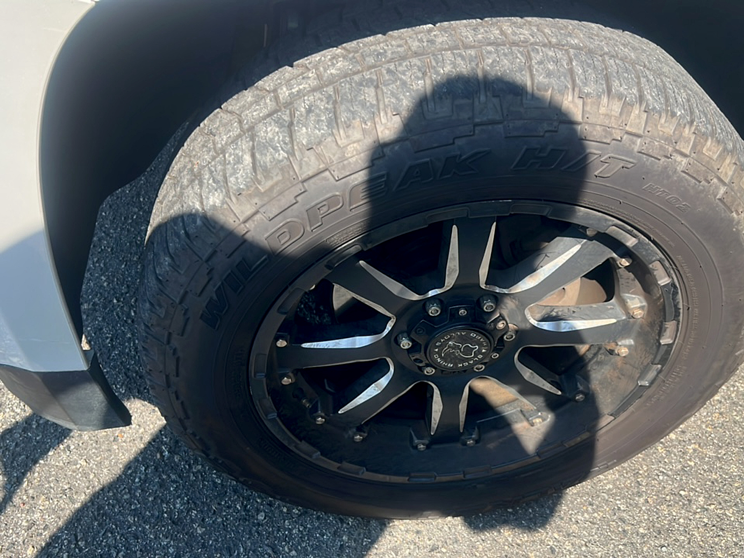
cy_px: 279
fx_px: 580
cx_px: 372
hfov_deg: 65.3
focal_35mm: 27
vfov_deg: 51.4
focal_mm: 5.7
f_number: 1.5
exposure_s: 1/1669
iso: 64
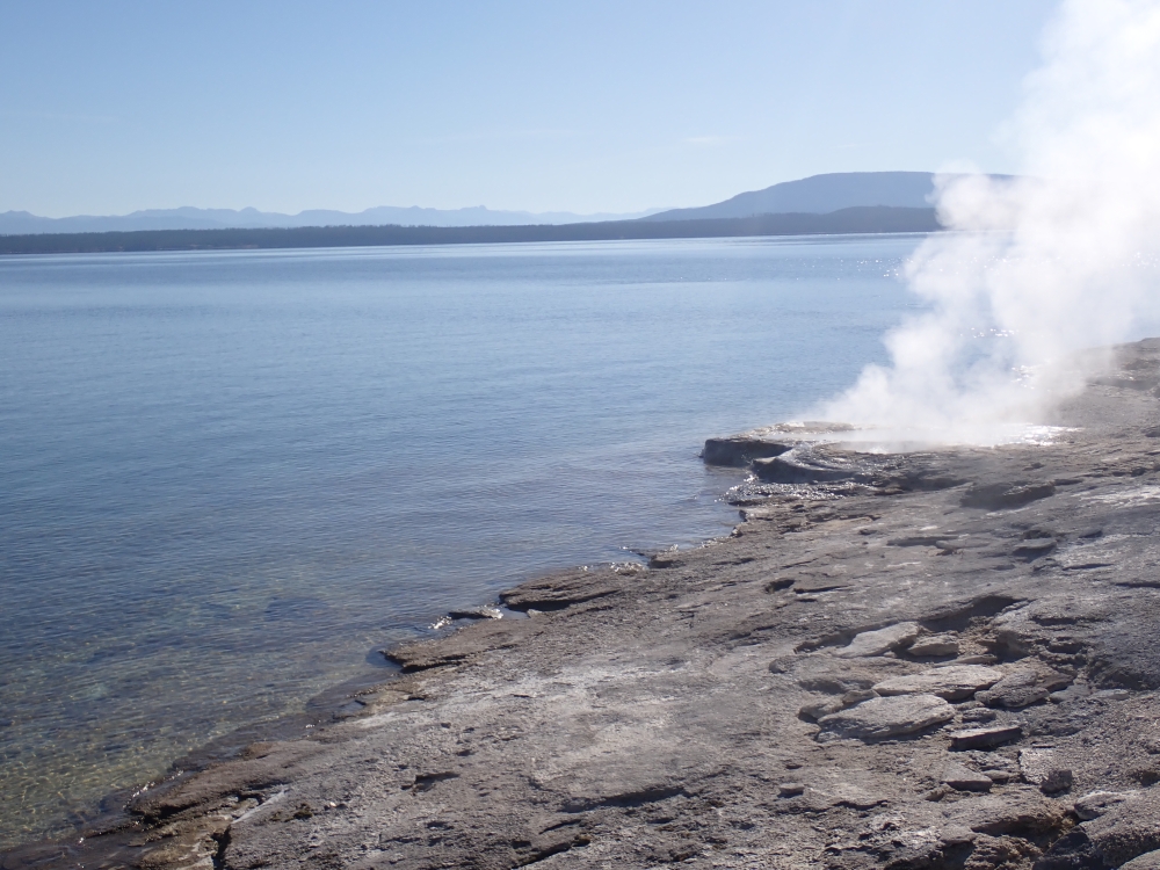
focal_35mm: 50
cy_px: 435
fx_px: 1676
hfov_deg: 38.2
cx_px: 580
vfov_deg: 29.1
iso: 100
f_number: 13
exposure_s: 1/200
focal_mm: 9.01
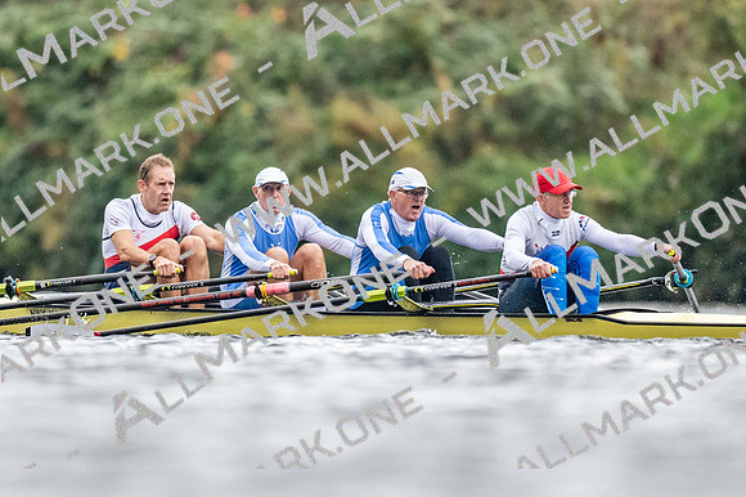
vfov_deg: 1.5
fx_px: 18639
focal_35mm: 900
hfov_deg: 2.3
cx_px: 373
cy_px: 248
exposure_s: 1/2500
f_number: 4
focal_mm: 600
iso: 4500
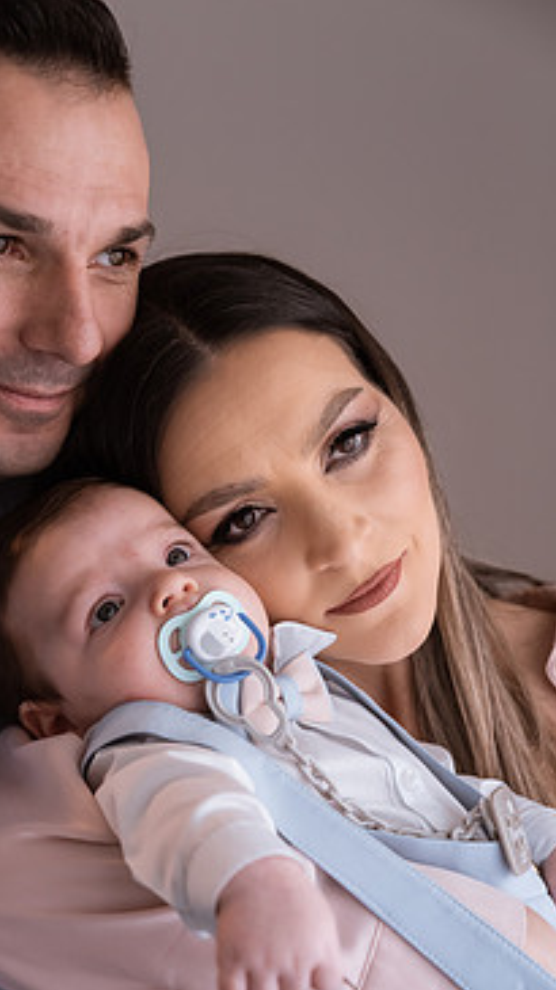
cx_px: 206
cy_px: 602
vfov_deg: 28.2
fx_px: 1968
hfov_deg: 16.1
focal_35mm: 75
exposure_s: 1/160
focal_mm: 58
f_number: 4
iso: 1000
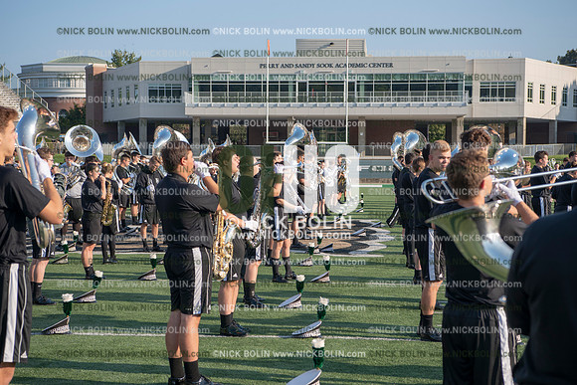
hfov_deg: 28.8
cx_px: 288
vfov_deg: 19.5
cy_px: 192
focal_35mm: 70
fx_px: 1122
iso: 100
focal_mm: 70
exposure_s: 1/500
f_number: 5.6
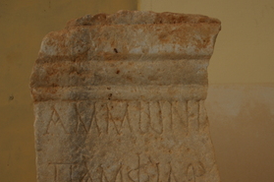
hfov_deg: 37.9
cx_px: 178
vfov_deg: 25.8
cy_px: 119
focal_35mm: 52
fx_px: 395
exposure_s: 1/20
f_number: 3.8
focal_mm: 22
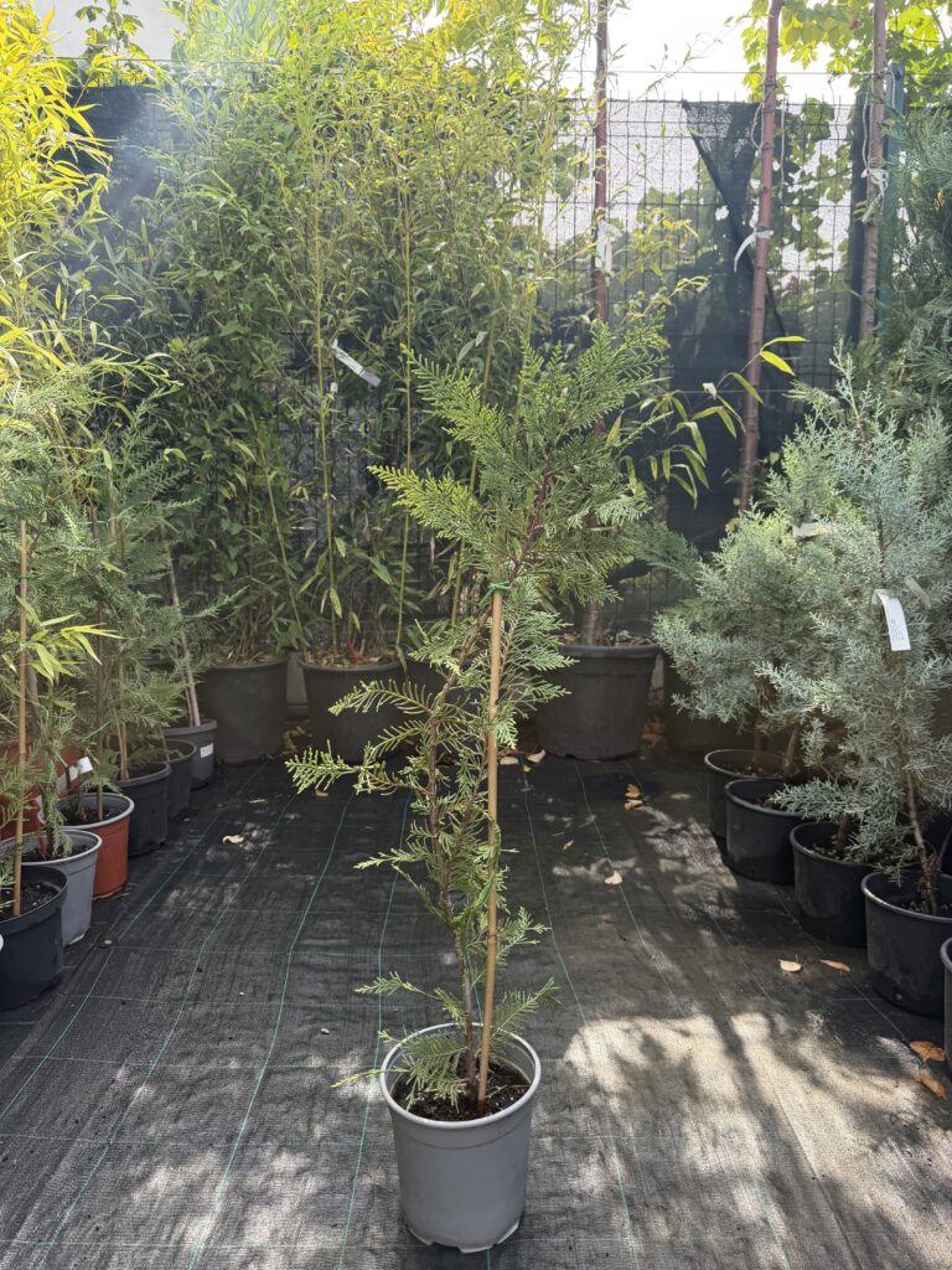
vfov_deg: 71.6
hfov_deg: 56.8
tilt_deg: -7.4
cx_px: 476
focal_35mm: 24
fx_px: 880
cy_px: 635
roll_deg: -0.6
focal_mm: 6.76
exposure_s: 1/654
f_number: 1.78
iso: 100
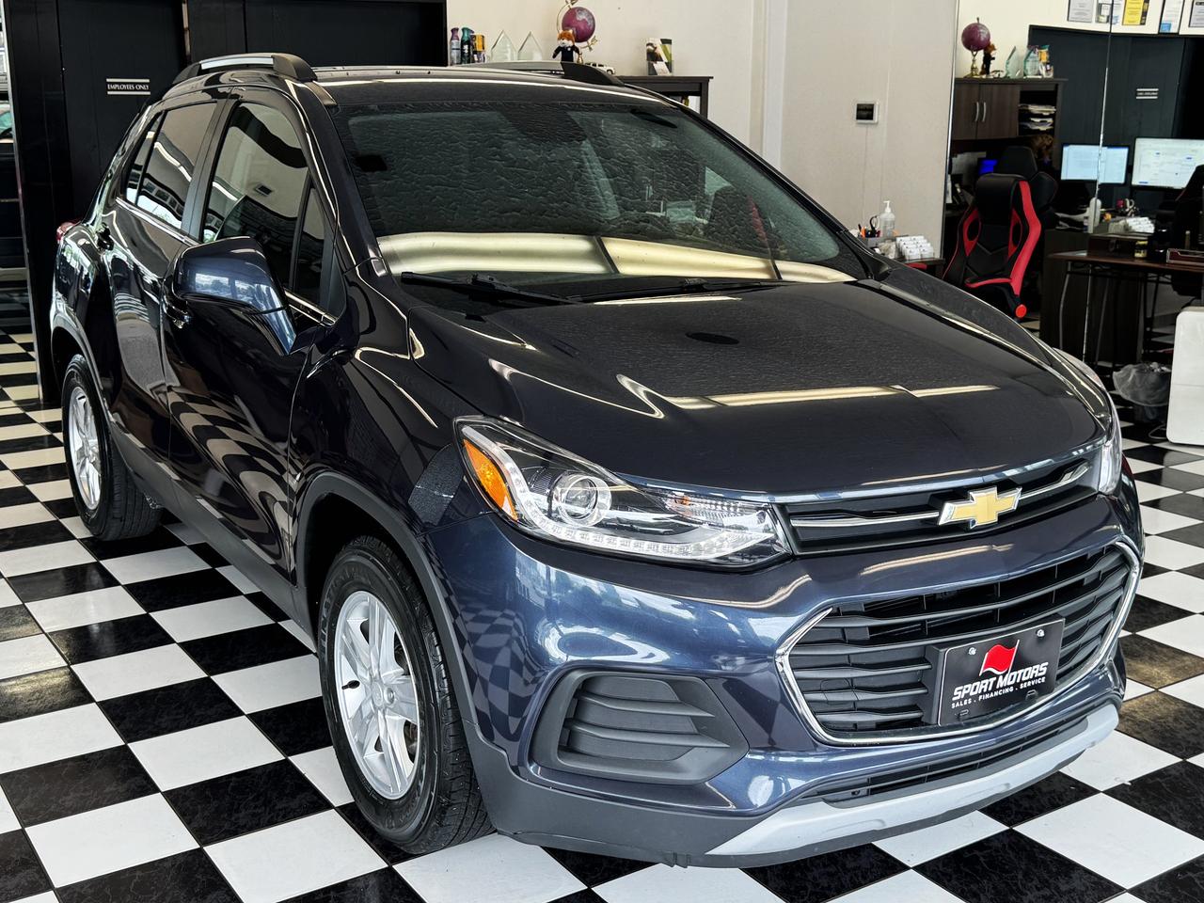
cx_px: 602
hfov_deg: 46.8
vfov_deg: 36.0
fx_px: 1391
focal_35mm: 40
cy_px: 452
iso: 80
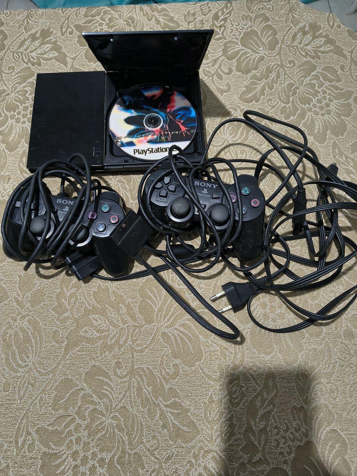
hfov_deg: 56.8
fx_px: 330
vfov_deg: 71.6
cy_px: 238
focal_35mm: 24
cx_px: 178
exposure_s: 1/40
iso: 1563
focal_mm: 5.56
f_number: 1.8
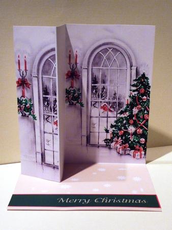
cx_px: 86
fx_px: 344
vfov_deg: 36.8
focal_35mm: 52
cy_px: 115
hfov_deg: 28.1
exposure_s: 1/60
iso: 800
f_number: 3.8
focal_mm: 8.5
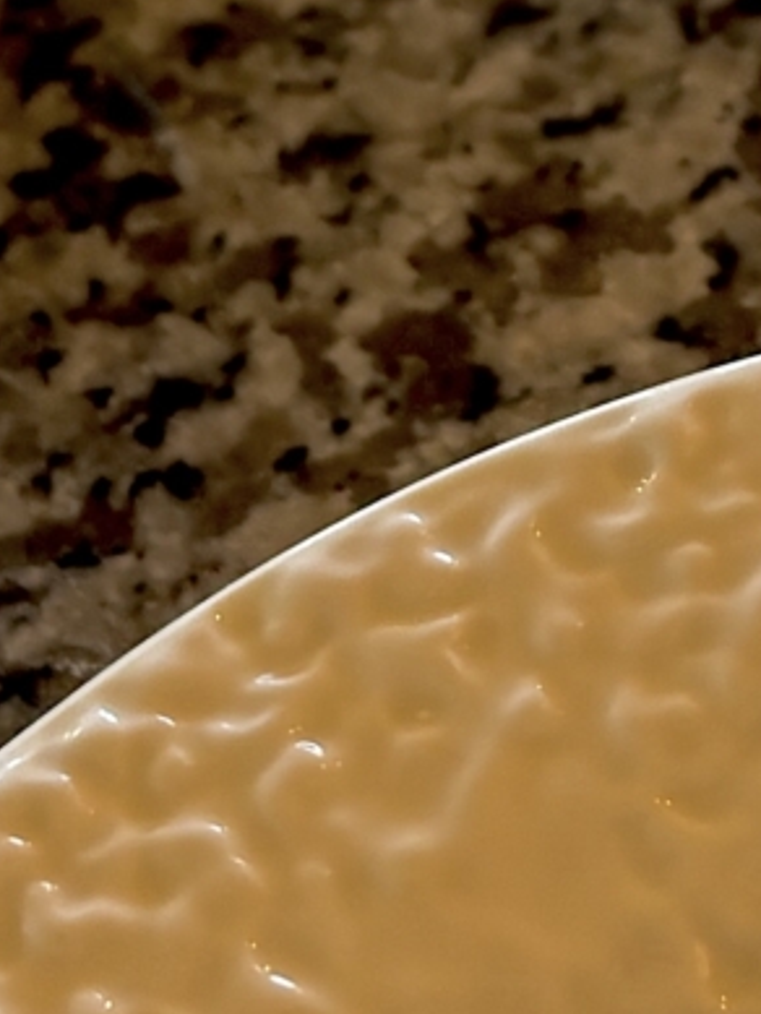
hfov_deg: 8.7
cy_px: 112
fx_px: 5010
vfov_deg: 11.5
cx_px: 659
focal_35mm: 171
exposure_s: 1/100
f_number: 1.6
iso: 125
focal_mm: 5.96
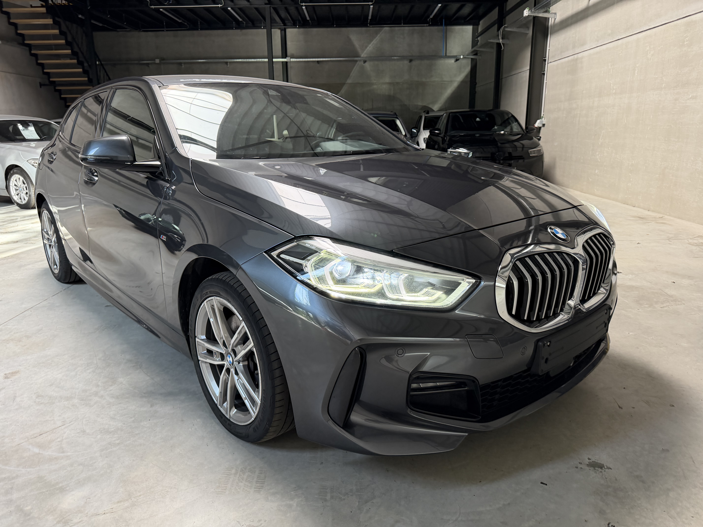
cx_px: 352
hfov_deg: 71.6
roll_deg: +0.6
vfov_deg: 56.8
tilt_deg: -15.0
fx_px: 487
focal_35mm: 24
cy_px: 264
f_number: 1.78
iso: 250
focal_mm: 6.76
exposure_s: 1/70
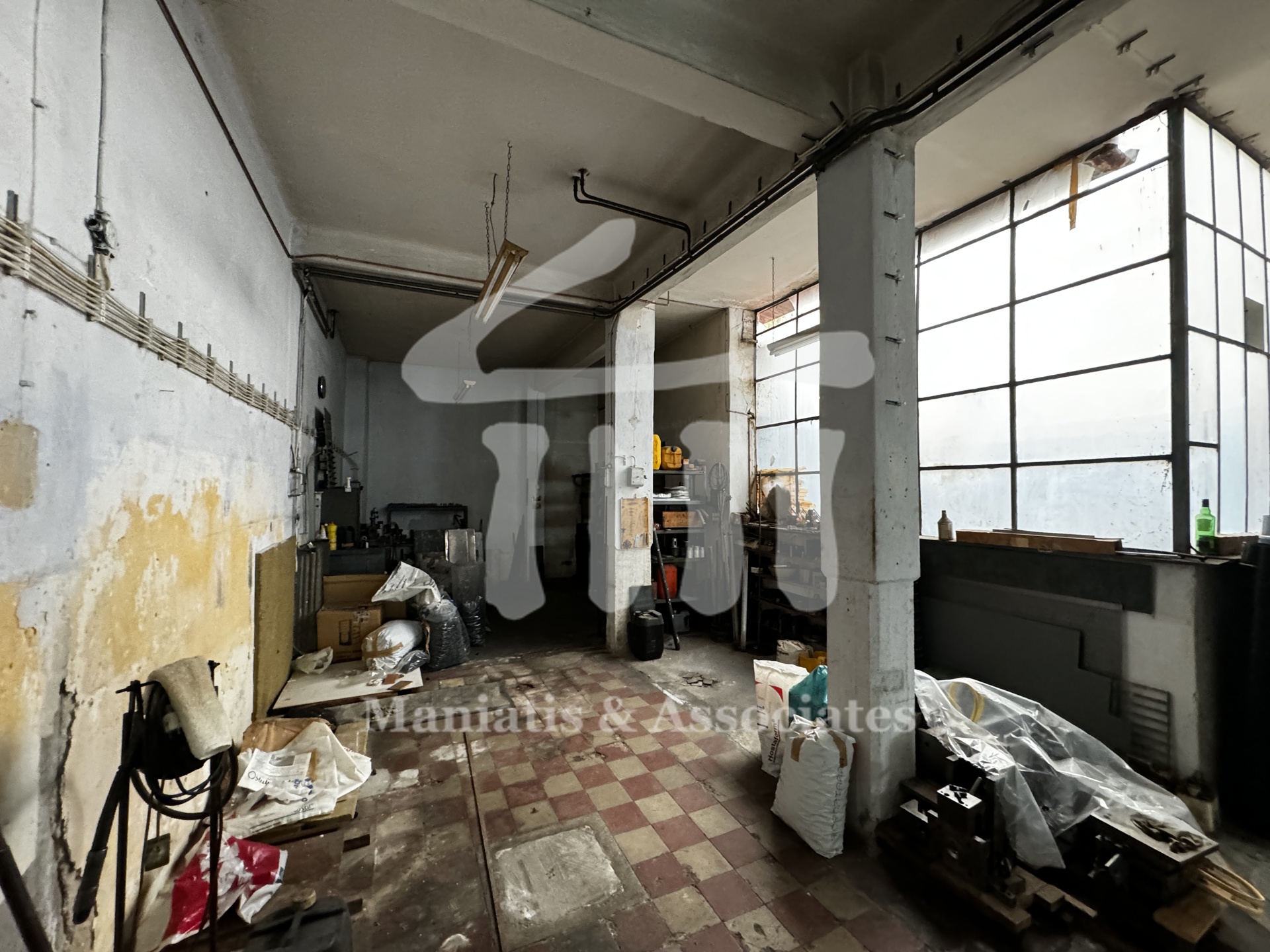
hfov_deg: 102.1
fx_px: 514
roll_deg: +0.0
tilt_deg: +2.6
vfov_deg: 85.7
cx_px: 635
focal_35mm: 14
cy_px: 476
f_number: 2.2
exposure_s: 1/60
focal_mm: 2.22
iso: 800
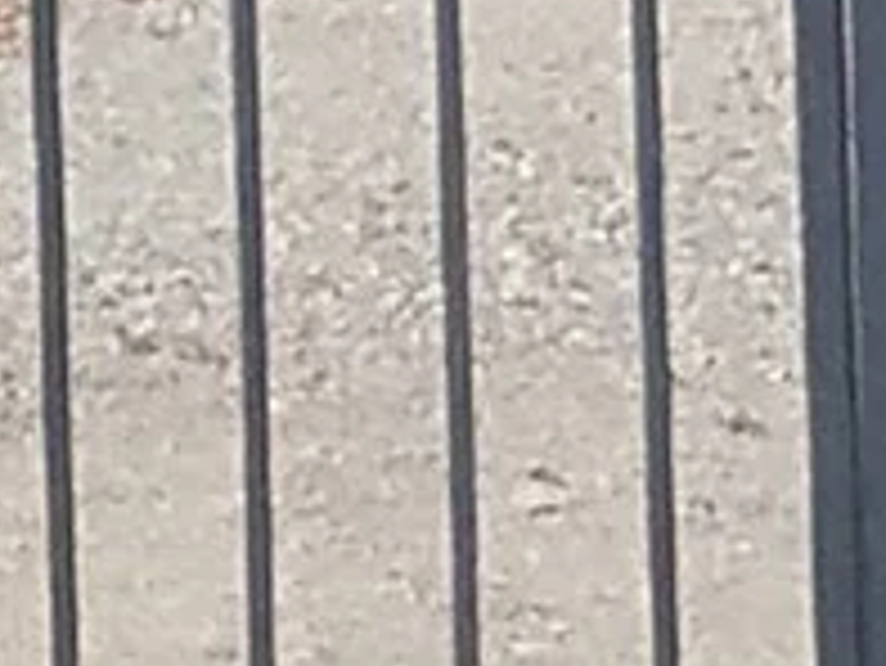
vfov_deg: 10.4
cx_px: 1691
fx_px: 3457
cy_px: -536
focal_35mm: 135
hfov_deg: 13.0
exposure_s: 1/3832
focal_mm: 4.2
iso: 50
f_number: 1.7
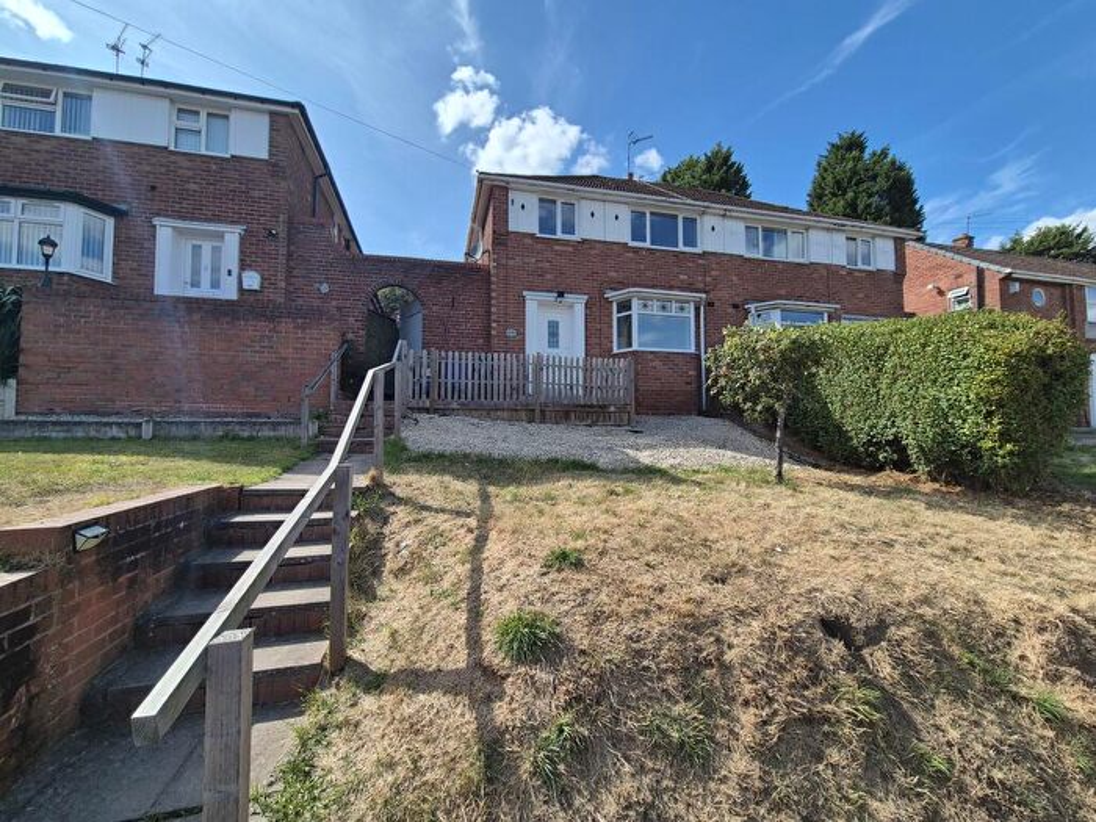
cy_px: 411
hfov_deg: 106.2
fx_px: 412
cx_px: 548
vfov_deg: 89.9
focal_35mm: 13
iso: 50
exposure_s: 1/1996
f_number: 2.2
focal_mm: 2.2
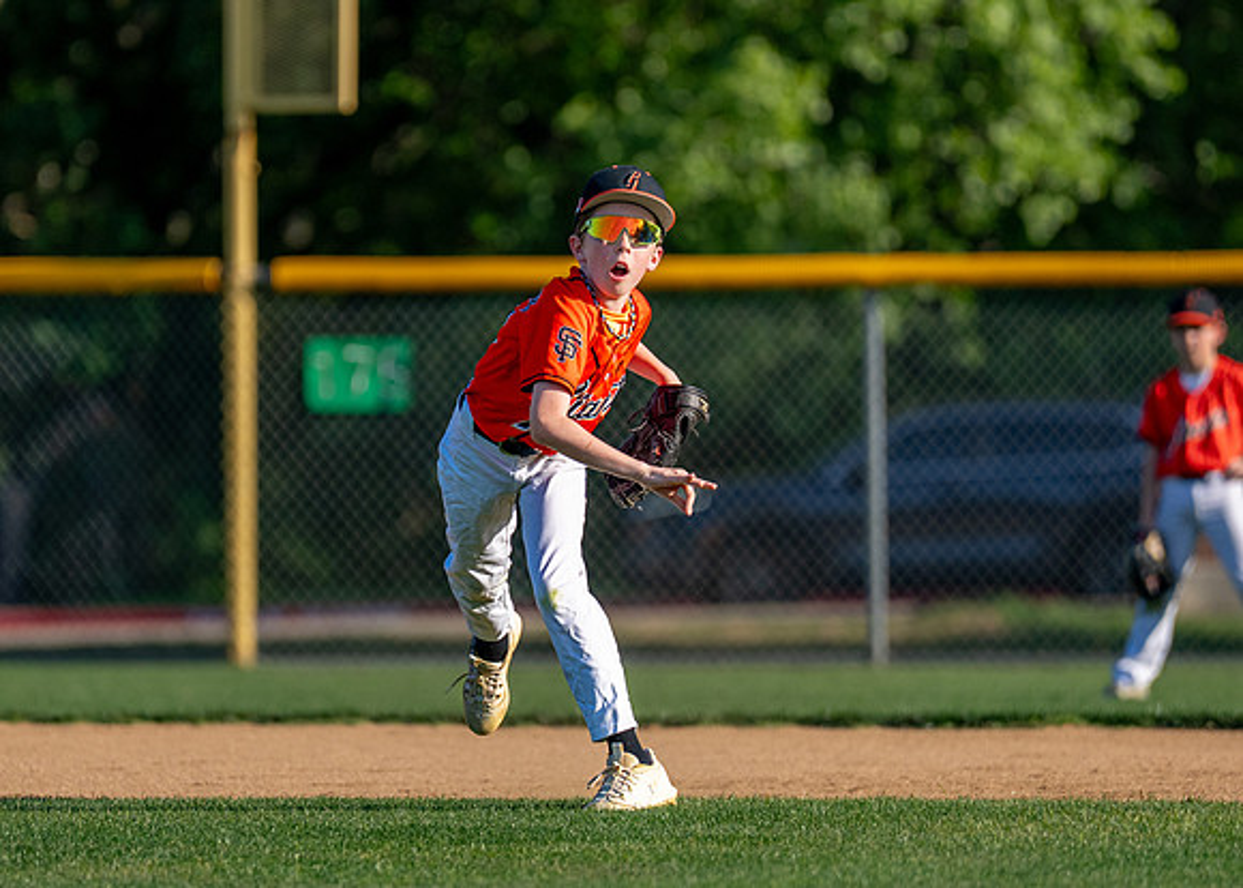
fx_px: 15169
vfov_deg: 3.4
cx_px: 482
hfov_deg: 4.7
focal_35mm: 430
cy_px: 449
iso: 160
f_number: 2.8
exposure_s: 1/3200
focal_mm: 200
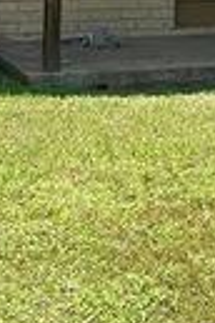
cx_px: 505
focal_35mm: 134
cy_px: -91
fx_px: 1200
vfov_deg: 14.7
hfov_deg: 9.2
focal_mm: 5.1
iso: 32
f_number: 1.6
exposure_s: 1/3257
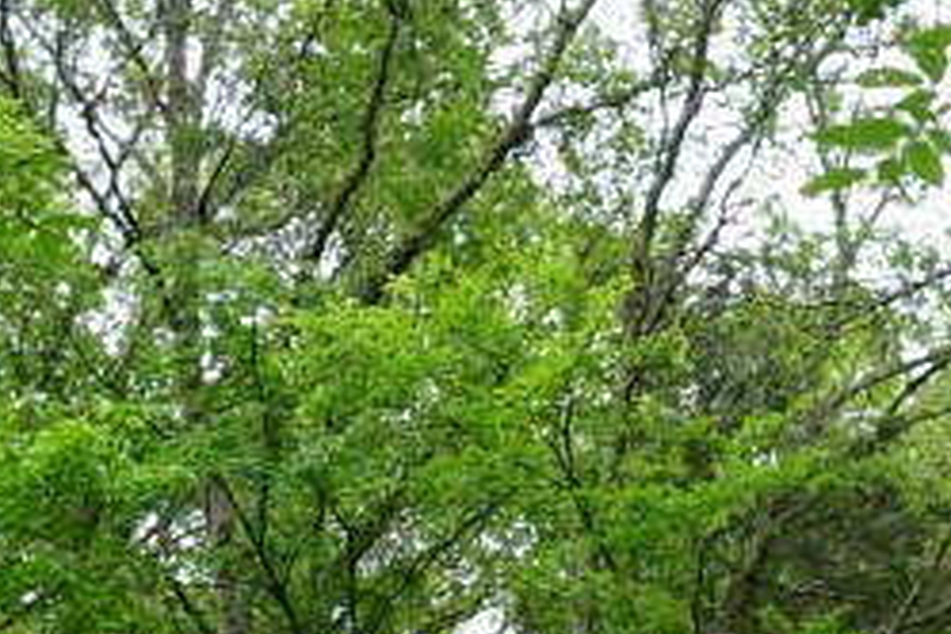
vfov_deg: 8.6
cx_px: 1050
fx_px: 4121
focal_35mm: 156
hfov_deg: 12.9
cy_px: 920
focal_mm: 16
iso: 100
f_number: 5
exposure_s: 1/60
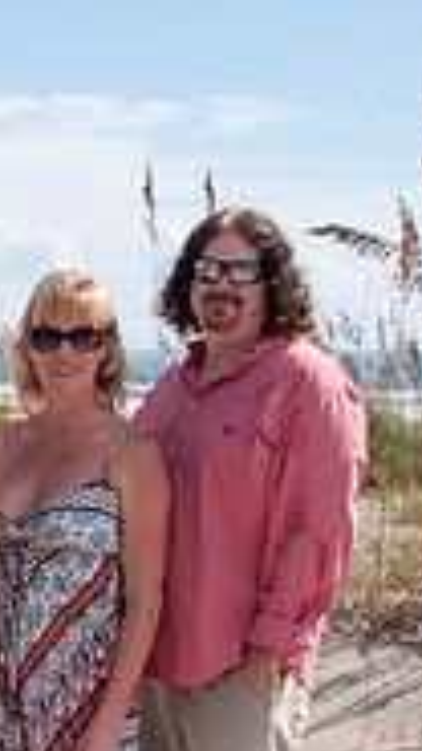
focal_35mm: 108
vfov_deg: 19.6
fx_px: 2149
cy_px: 578
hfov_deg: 10.0
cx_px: -548
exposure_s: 1/250
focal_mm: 22
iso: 100
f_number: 11
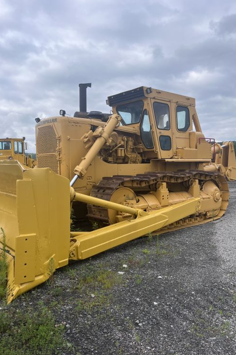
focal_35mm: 28
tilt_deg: -2.4
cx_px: 117
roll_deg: +3.9
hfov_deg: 46.4
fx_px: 276
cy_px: 181
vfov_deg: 65.5
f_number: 1.6
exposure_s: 1/2967
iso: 50
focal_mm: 5.1
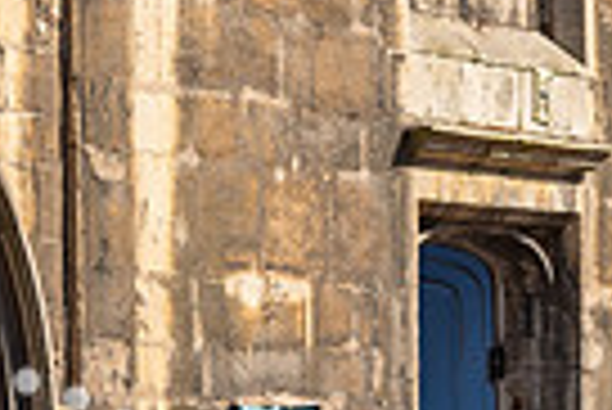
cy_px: 547
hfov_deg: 7.9
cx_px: 621
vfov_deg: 5.3
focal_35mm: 260
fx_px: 4425
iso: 100
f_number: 3.5
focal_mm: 55
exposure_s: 1/500
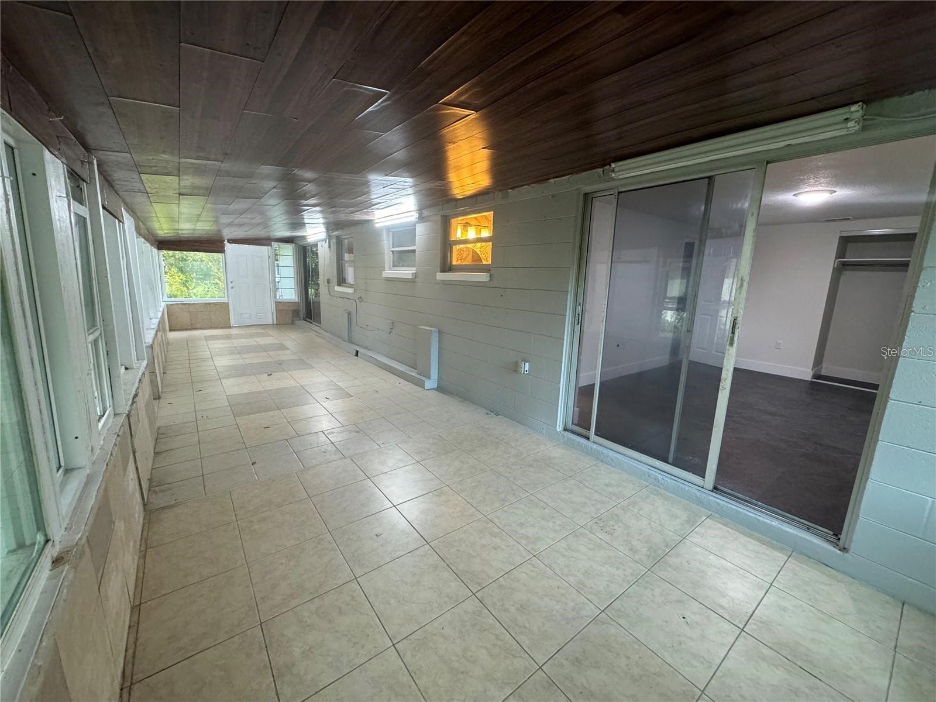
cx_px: 468
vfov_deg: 85.7
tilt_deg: -11.9
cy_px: 351
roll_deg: -2.4
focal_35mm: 14
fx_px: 379
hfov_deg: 102.1
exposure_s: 1/60
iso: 320
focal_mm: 2.22
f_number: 2.2
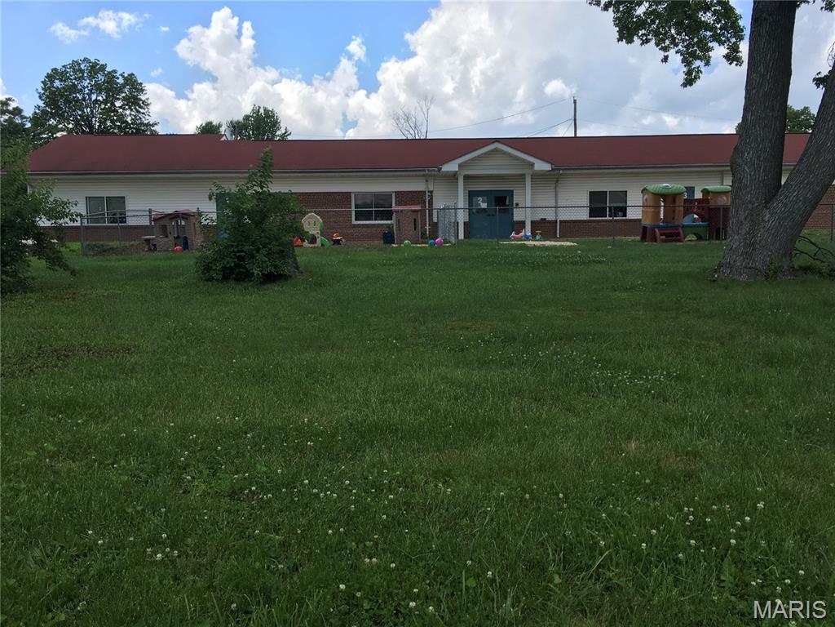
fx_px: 700
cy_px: 314
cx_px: 418
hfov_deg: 61.7
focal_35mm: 29
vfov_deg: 48.2
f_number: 2.2
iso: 25
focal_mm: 4.15
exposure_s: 1/1115
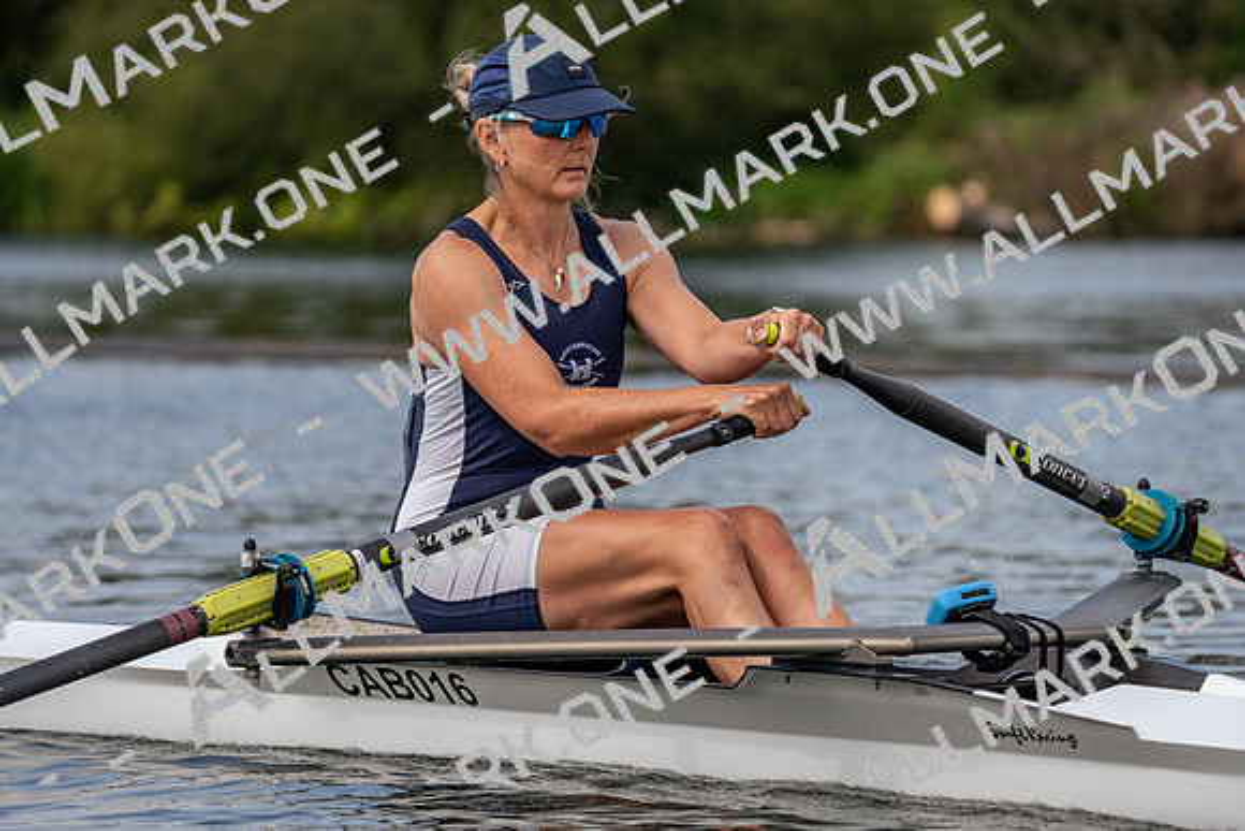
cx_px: 622
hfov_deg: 8.0
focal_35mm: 257
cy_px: 416
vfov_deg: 5.4
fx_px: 8890
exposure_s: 1/1600
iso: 320
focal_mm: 257
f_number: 5.6
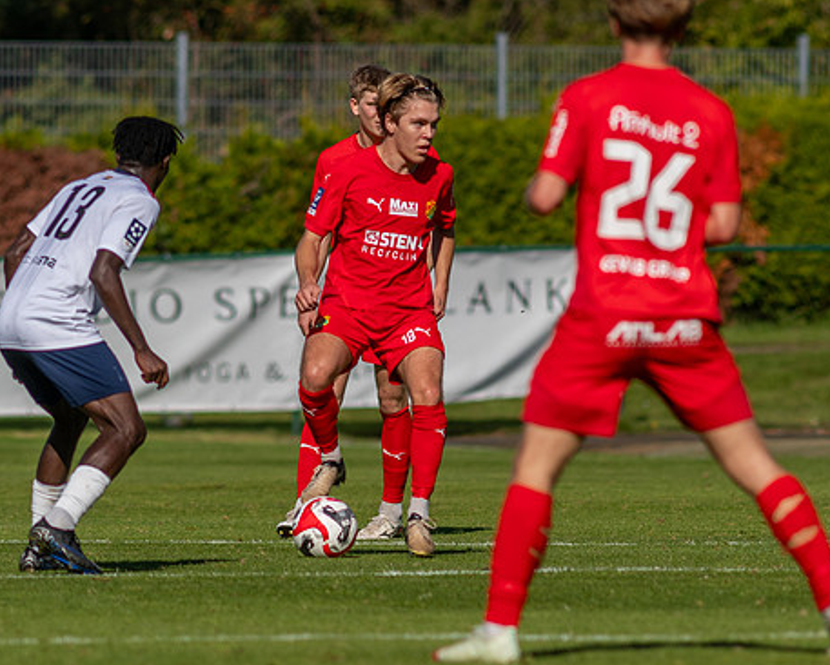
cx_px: 426
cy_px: 387
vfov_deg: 1.9
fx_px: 20545
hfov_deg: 2.3
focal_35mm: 836
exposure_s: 1/2000
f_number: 3.5
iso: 100
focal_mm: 300
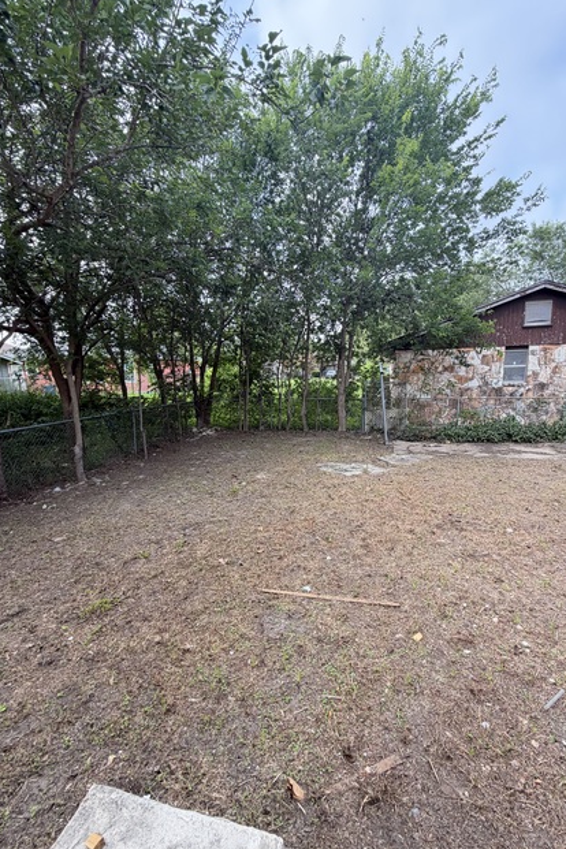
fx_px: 354
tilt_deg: -9.6
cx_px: 298
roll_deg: +1.6
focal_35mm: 15
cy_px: 427
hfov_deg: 77.3
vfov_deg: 100.4
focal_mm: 2.22
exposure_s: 1/143
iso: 64
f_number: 2.2
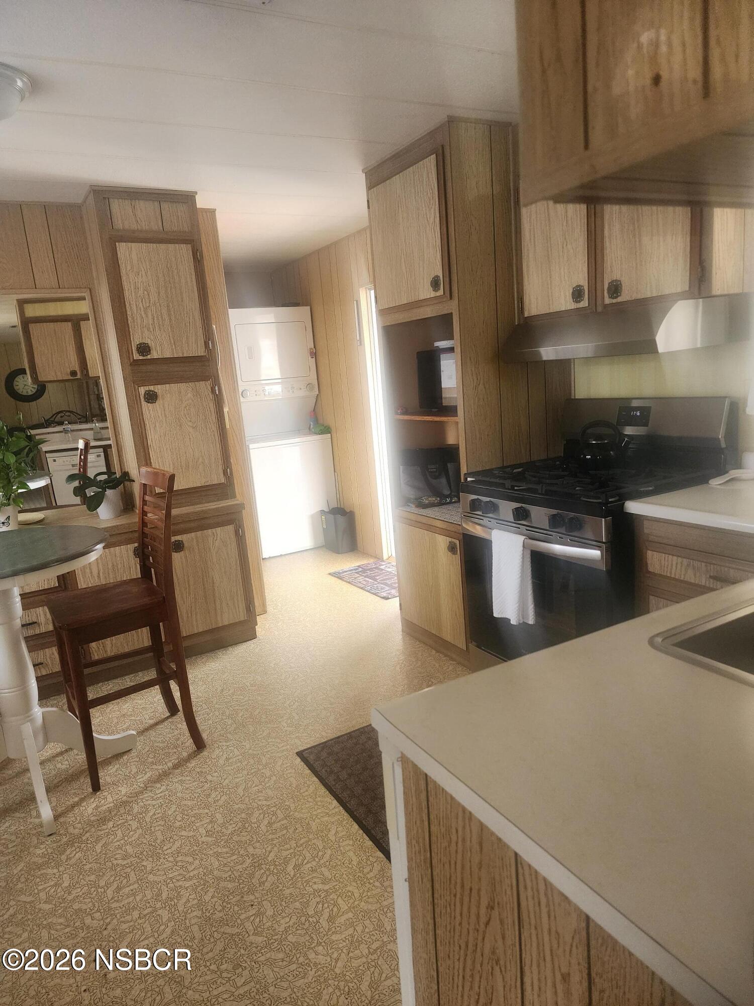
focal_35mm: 23
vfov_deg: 73.9
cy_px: 503
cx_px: 377
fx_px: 668
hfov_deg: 58.9
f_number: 1.8
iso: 320
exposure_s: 1/120
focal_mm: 6.4
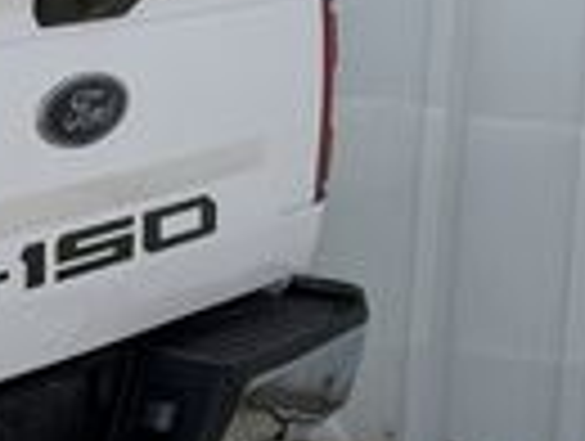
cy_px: 216
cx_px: -716
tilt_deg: -7.8
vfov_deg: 12.6
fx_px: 1998
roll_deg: +0.7
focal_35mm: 118
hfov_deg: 13.4
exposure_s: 1/5319
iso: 80
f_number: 1.78
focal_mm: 6.76
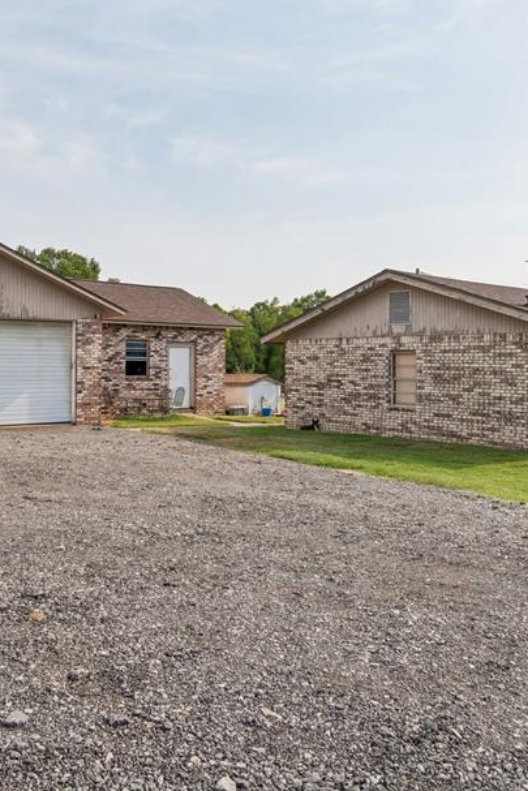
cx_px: 233
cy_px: 374
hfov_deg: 40.1
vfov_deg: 57.4
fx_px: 722
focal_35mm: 33
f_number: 9
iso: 100
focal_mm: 13
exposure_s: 1/500
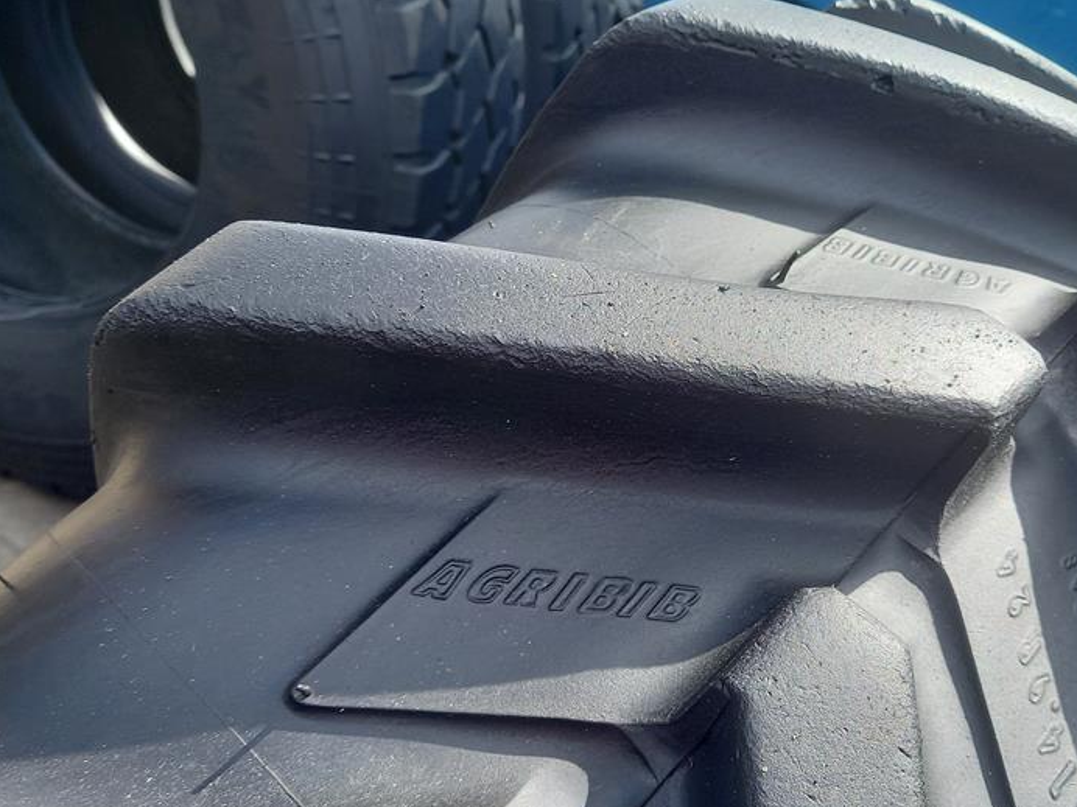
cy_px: 494
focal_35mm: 37
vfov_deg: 38.5
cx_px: 593
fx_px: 1151
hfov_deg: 50.1
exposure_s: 1/236
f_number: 1.8
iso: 50
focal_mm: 4.65
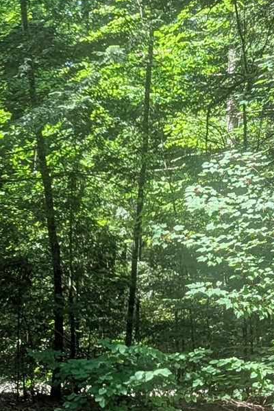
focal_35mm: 96
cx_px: -196
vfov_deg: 19.6
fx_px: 1096
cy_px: 527
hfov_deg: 13.1
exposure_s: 1/1160
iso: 19
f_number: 1.68
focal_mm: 6.9
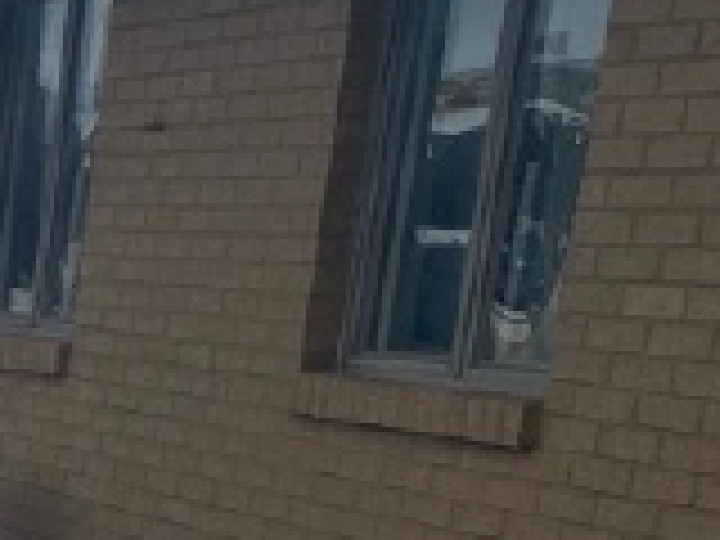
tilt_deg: -17.5
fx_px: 2704
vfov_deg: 10.5
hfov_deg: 12.1
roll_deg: -0.1
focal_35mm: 130
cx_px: -1008
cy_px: 1071
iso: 32
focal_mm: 4.25
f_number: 1.8
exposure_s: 1/4274
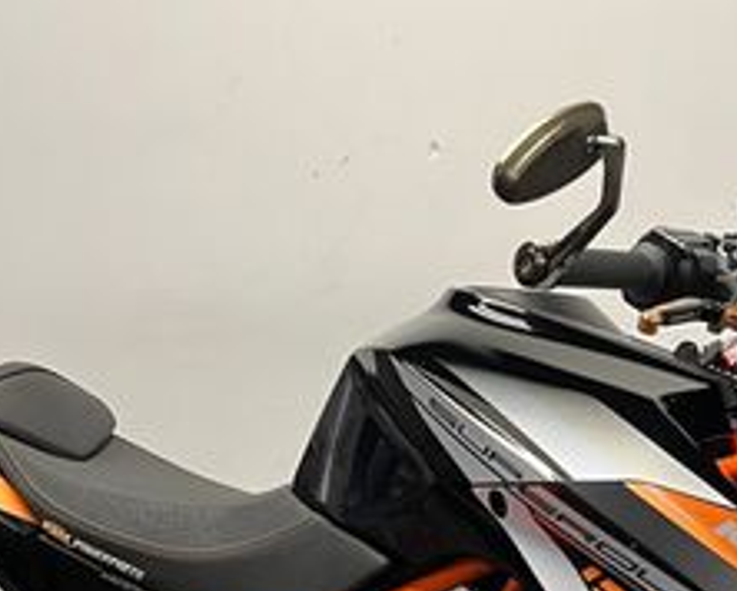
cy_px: 740
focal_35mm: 73
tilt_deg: -13.1
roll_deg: -0.1
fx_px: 1594
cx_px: 508
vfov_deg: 19.6
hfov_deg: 25.9
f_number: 1.6
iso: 125
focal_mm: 5.1
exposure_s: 1/50
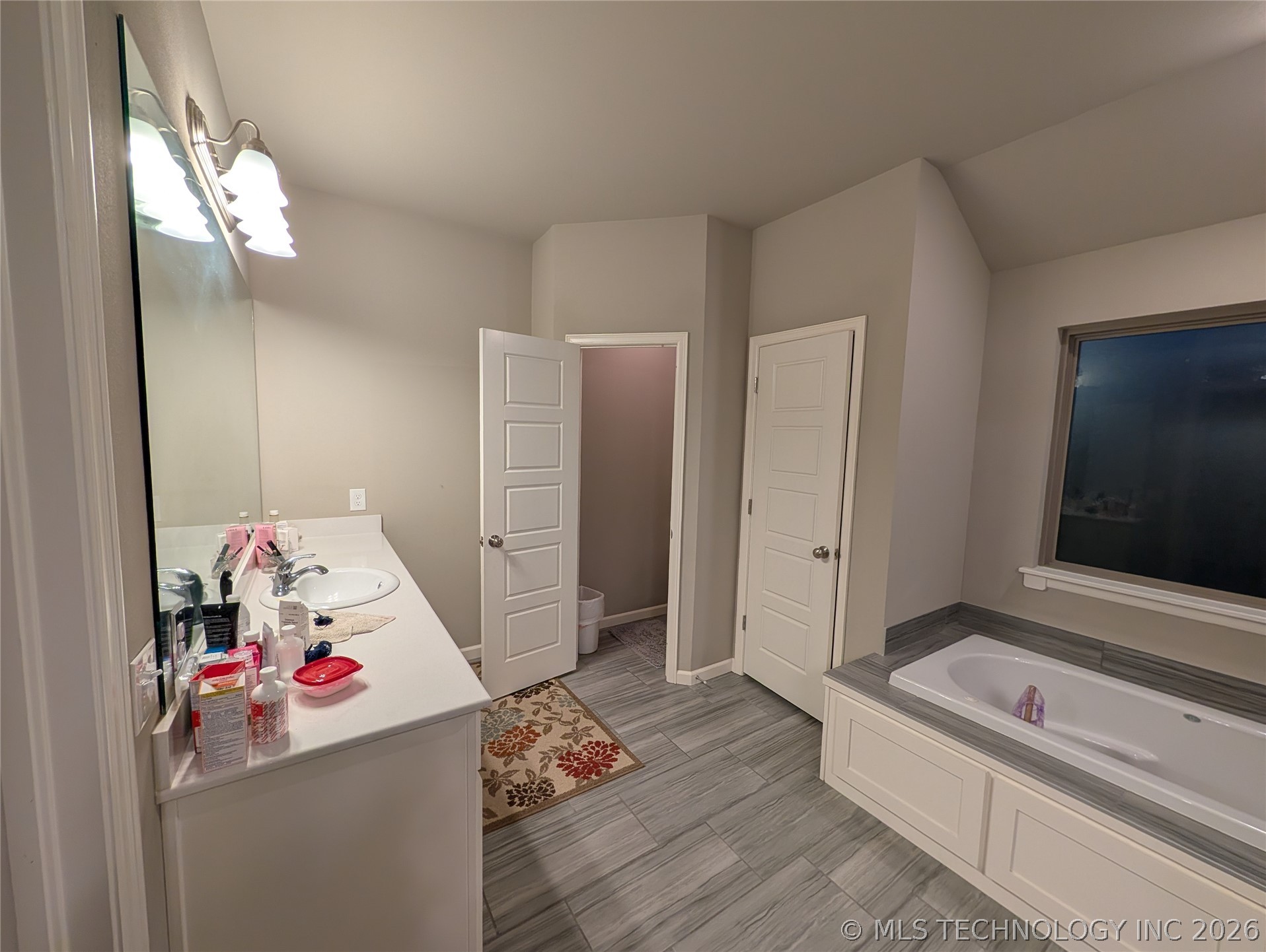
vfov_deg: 94.6
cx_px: 633
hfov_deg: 110.5
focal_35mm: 12
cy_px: 476
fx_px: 439
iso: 55
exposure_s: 1/120
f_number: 1.7
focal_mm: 2.02
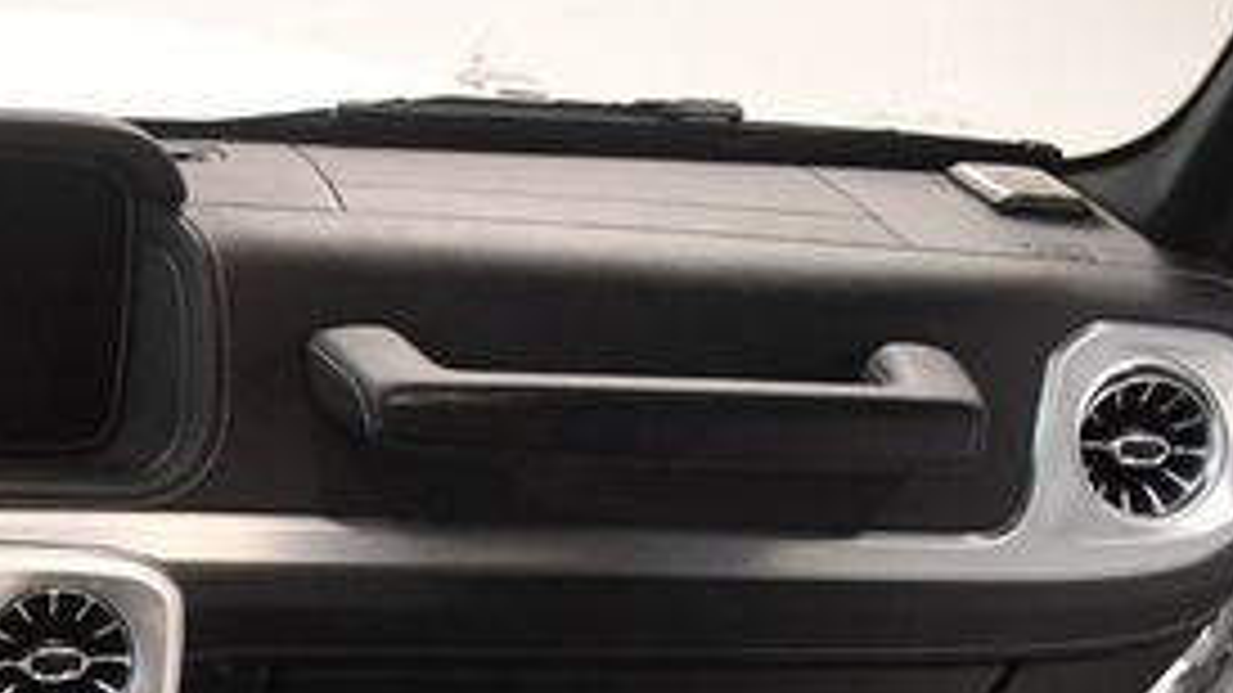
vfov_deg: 17.4
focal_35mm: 66
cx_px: -158
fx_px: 2157
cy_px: 832
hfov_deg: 28.6
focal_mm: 18
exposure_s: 1/80
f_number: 3.5
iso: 3200
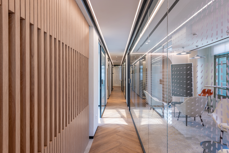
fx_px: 140
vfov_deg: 57.3
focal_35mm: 22
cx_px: 114
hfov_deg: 78.6
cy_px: 76
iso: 100
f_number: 9
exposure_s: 1/40
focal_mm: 22
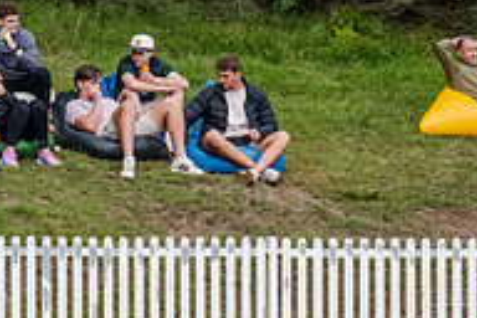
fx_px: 16839
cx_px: -67
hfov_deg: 1.6
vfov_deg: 1.1
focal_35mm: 1271
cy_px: 56
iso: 800
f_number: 4.5
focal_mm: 420
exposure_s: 1/1600
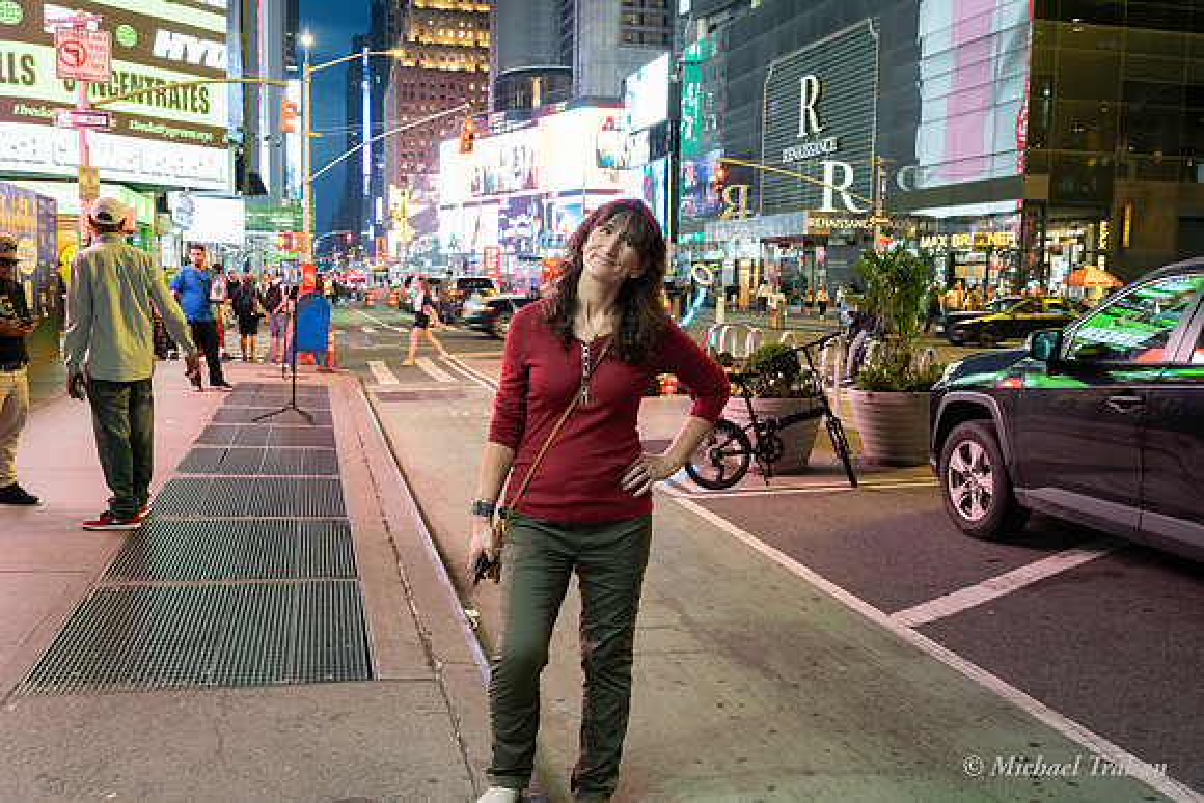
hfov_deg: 55.8
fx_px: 1137
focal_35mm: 34
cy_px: 402
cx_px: 602
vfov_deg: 38.9
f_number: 9
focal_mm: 34
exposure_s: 1/30
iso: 2500
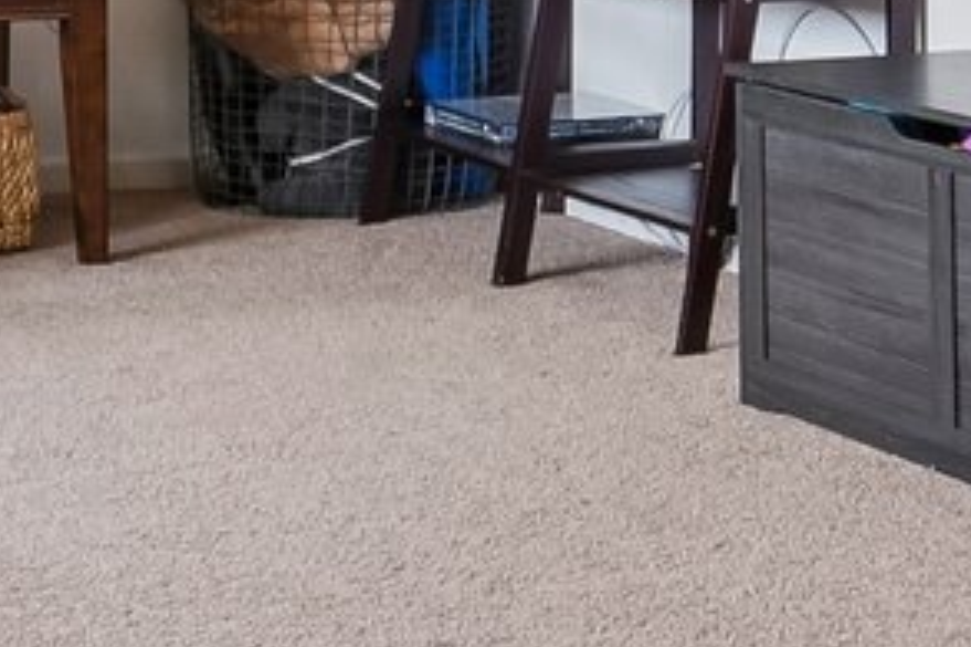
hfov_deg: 17.2
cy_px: -304
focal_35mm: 119
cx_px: 398
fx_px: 3208
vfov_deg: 11.1
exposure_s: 1/8
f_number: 11
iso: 400
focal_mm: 17
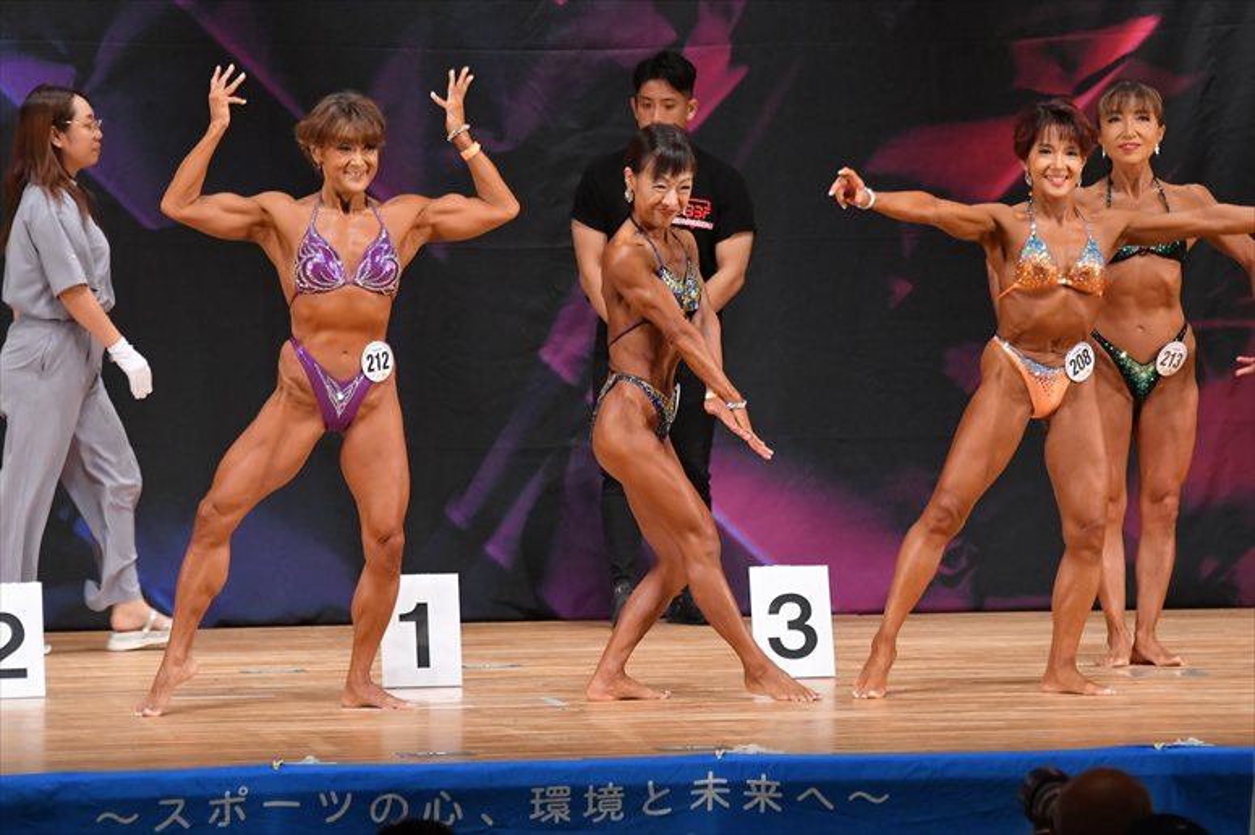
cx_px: 628
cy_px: 418
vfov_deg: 5.4
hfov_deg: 8.1
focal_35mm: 255
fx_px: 8885
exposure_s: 1/400
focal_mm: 170
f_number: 5.6
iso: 5000
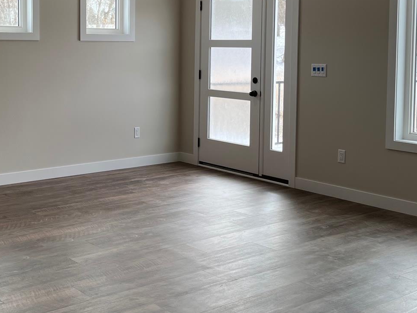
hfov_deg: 35.1
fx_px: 650
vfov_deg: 26.6
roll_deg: -0.8
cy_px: 72
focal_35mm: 54
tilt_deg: -3.7
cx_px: 126
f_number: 1.6
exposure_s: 1/281
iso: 50
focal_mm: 5.1
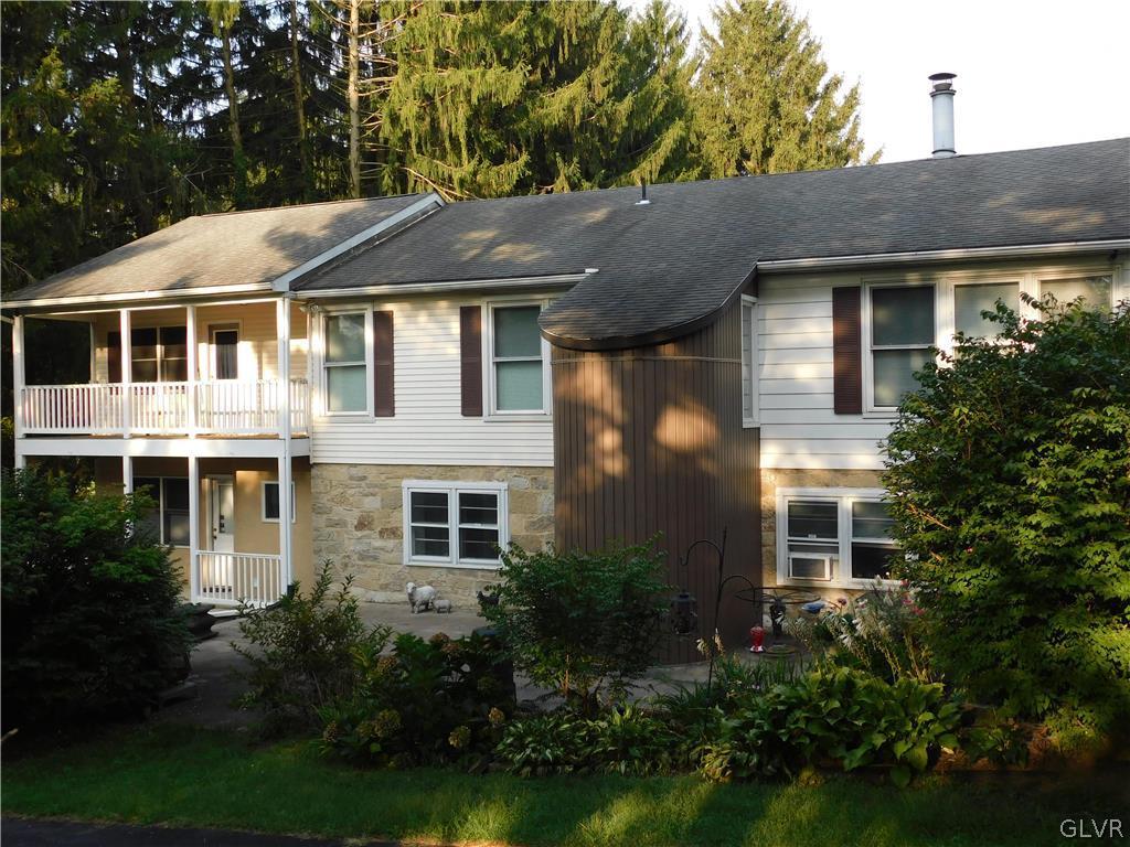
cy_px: 424
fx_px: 1175
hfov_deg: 51.4
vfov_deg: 39.7
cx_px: 565
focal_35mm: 36
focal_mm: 6.3
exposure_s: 1/250
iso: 125
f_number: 3.5
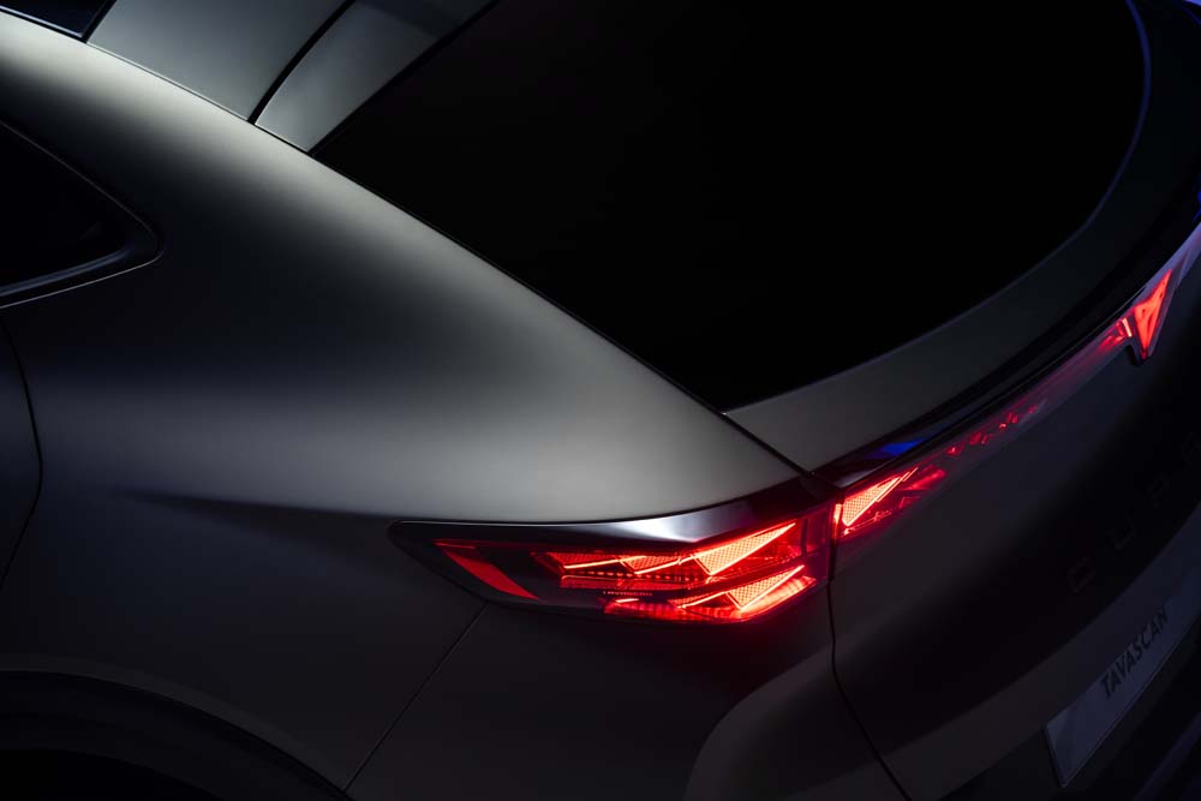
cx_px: 600
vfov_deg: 8.1
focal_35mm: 170
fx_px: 5672
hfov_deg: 12.1
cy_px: 400
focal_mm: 170
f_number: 13
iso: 800
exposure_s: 1/8
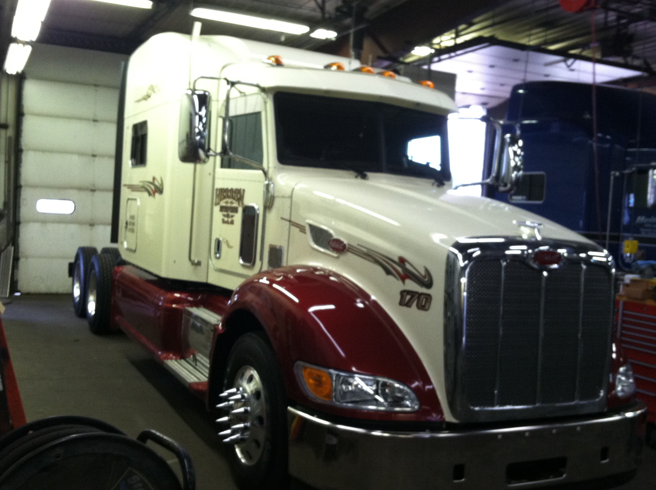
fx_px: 757
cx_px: 309
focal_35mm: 40
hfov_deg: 46.8
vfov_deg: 35.9
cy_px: 259
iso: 125
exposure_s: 1/15
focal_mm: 3.85
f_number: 2.8
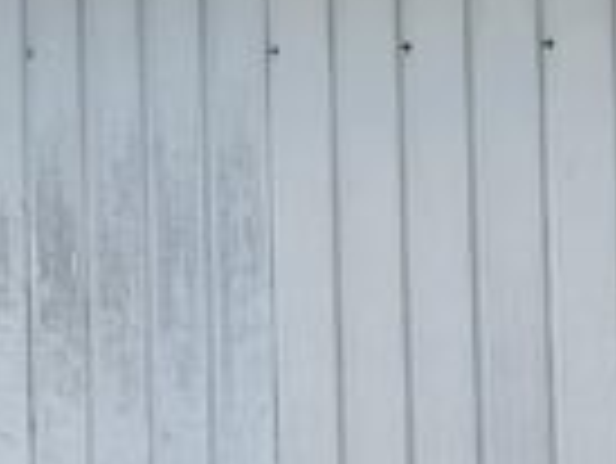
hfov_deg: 11.5
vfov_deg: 8.6
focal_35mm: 172
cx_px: 243
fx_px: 3063
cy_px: -36
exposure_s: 1/3876
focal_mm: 5.54
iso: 40
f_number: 1.8
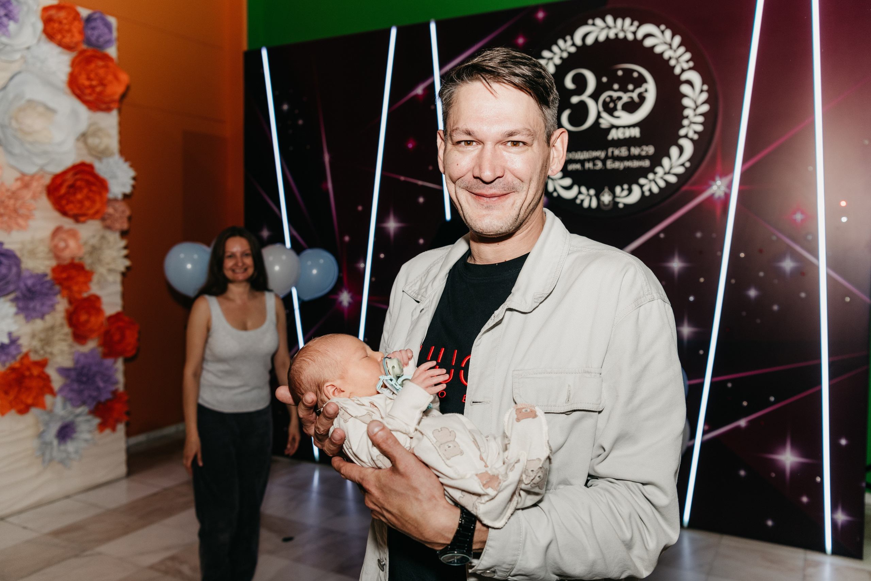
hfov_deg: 60.6
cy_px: 286
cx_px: 443
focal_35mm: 31
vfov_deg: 42.6
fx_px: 745
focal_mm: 30
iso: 320
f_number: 4
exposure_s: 1/160
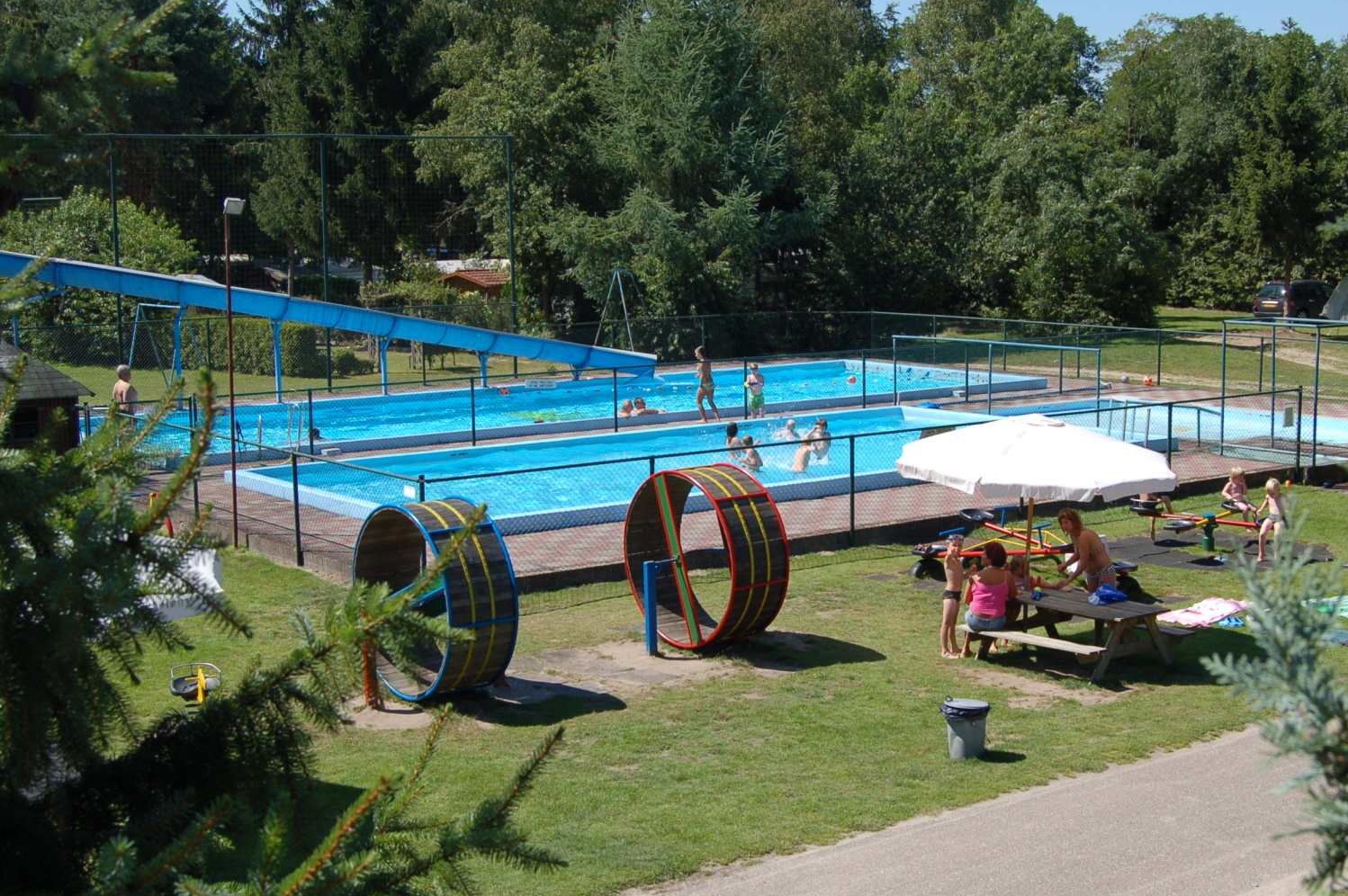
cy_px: 441
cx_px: 763
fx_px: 1871
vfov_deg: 26.9
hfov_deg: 39.6
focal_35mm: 50
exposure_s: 1/400
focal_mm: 26
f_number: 7.1
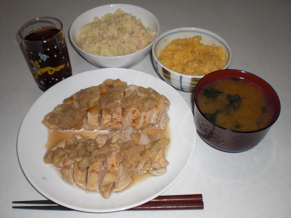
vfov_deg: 37.7
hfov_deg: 49.0
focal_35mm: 38
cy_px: 109
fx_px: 319
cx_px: 146
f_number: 3.1
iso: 64
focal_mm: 6.3
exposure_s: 1/60
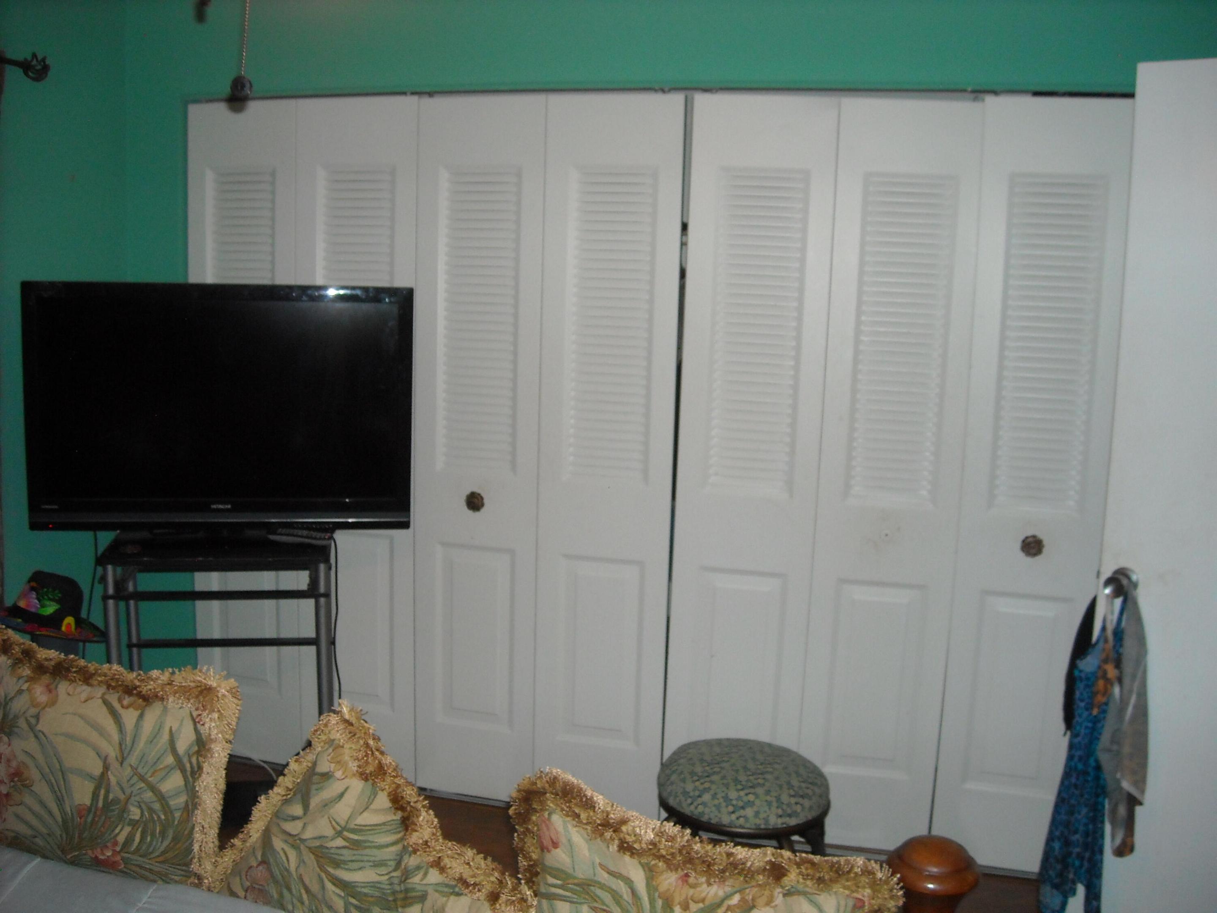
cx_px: 608
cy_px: 456
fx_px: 1231
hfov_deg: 52.6
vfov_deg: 40.7
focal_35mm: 35
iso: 200
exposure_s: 1/60
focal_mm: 5.7
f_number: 2.8
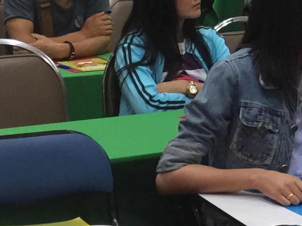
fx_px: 1091
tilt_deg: -7.5
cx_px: 427
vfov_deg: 11.8
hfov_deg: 14.8
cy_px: 26
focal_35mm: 125
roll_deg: -2.1
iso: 100
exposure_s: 1/10
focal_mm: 4.15
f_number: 2.2
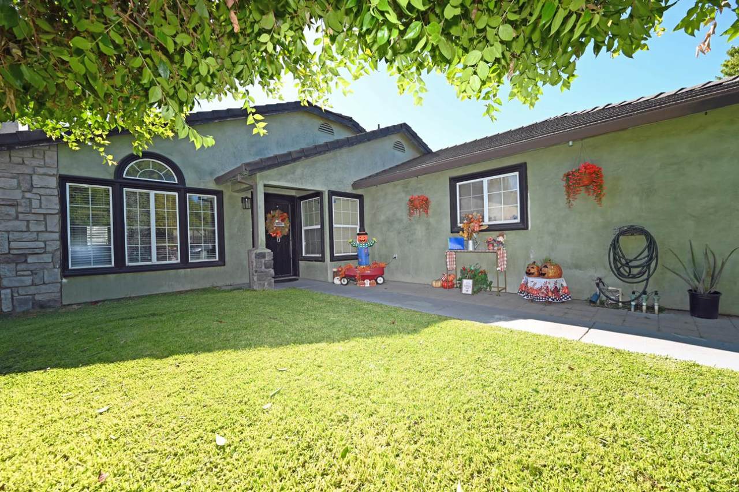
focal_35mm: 14
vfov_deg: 81.1
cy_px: 246
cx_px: 370
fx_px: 287
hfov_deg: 104.3
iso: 100
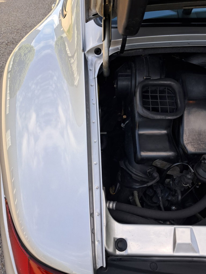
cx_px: 103
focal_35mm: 27
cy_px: 137
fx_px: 214
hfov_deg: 51.4
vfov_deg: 65.3
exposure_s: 1/120
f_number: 1.8
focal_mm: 4
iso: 50
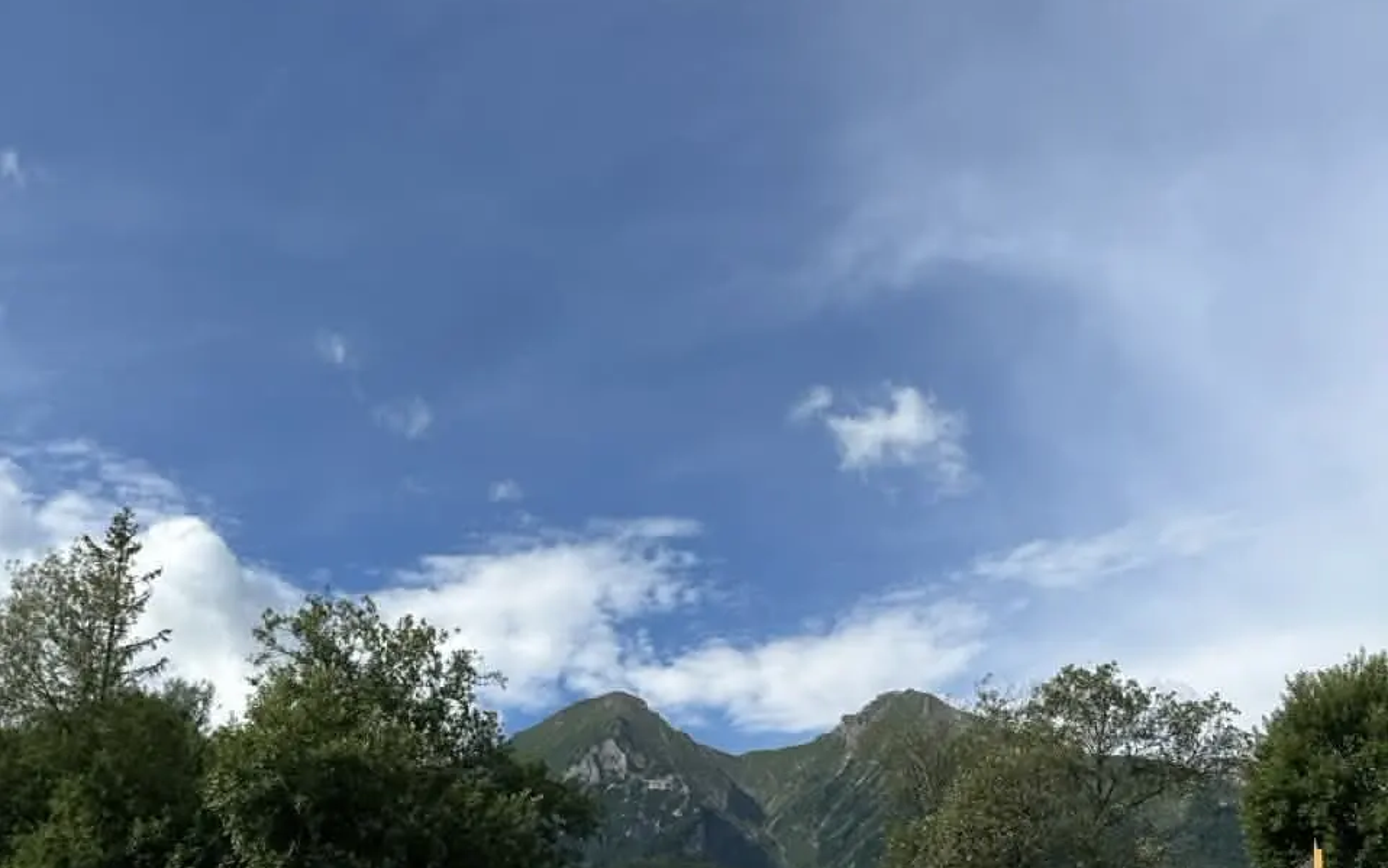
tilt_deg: +15.8
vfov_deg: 35.7
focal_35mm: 34
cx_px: 694
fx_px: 1286
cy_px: 733
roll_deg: -1.3
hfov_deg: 56.7
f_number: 1.8
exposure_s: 1/5525
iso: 80
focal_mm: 6.9
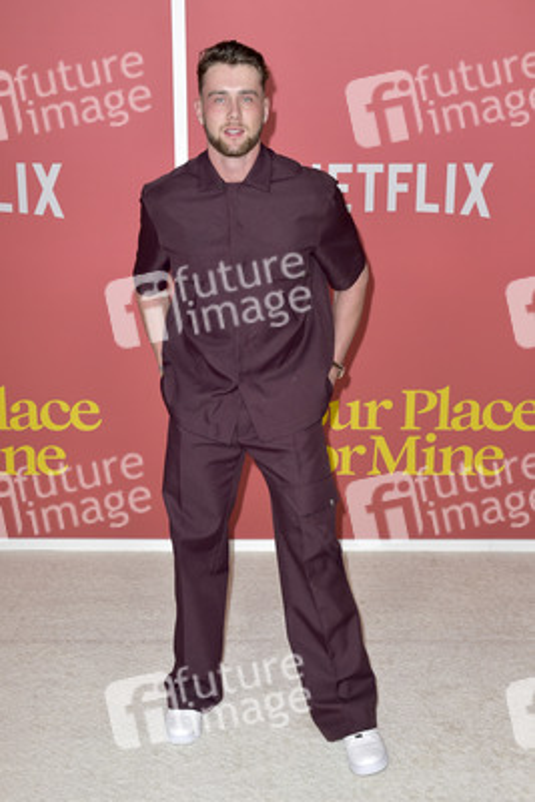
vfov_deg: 41.1
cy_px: 401
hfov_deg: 28.1
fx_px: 1069
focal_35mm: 48
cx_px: 268
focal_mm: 48
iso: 400
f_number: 6.3
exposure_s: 1/250
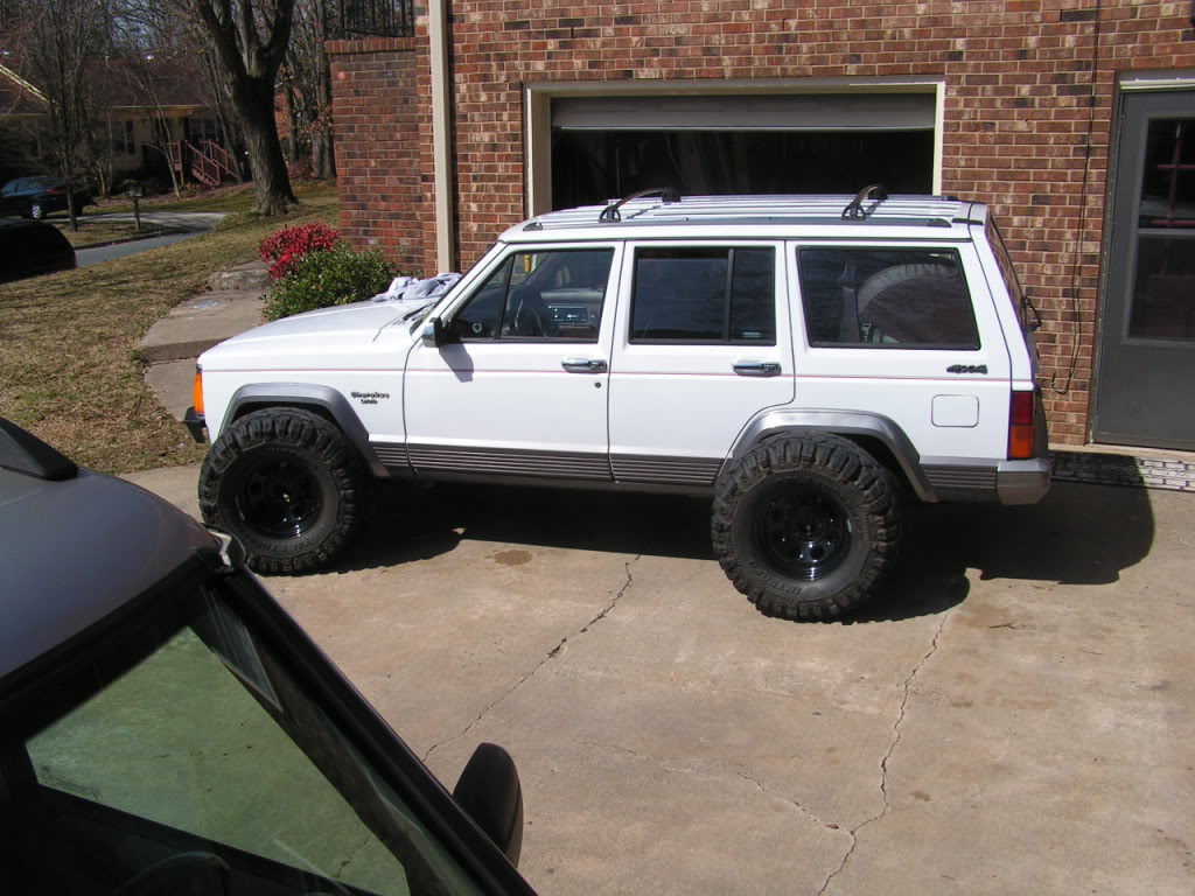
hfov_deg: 49.0
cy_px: 448
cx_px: 598
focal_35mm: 38
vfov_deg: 37.7
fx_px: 1312
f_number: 5.6
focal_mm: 6.3
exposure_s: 1/500
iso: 50
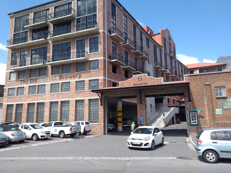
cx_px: 116
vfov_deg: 53.1
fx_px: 174
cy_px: 86
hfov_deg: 67.3
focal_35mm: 26
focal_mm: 3.6
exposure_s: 1/810
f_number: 1.9
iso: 40
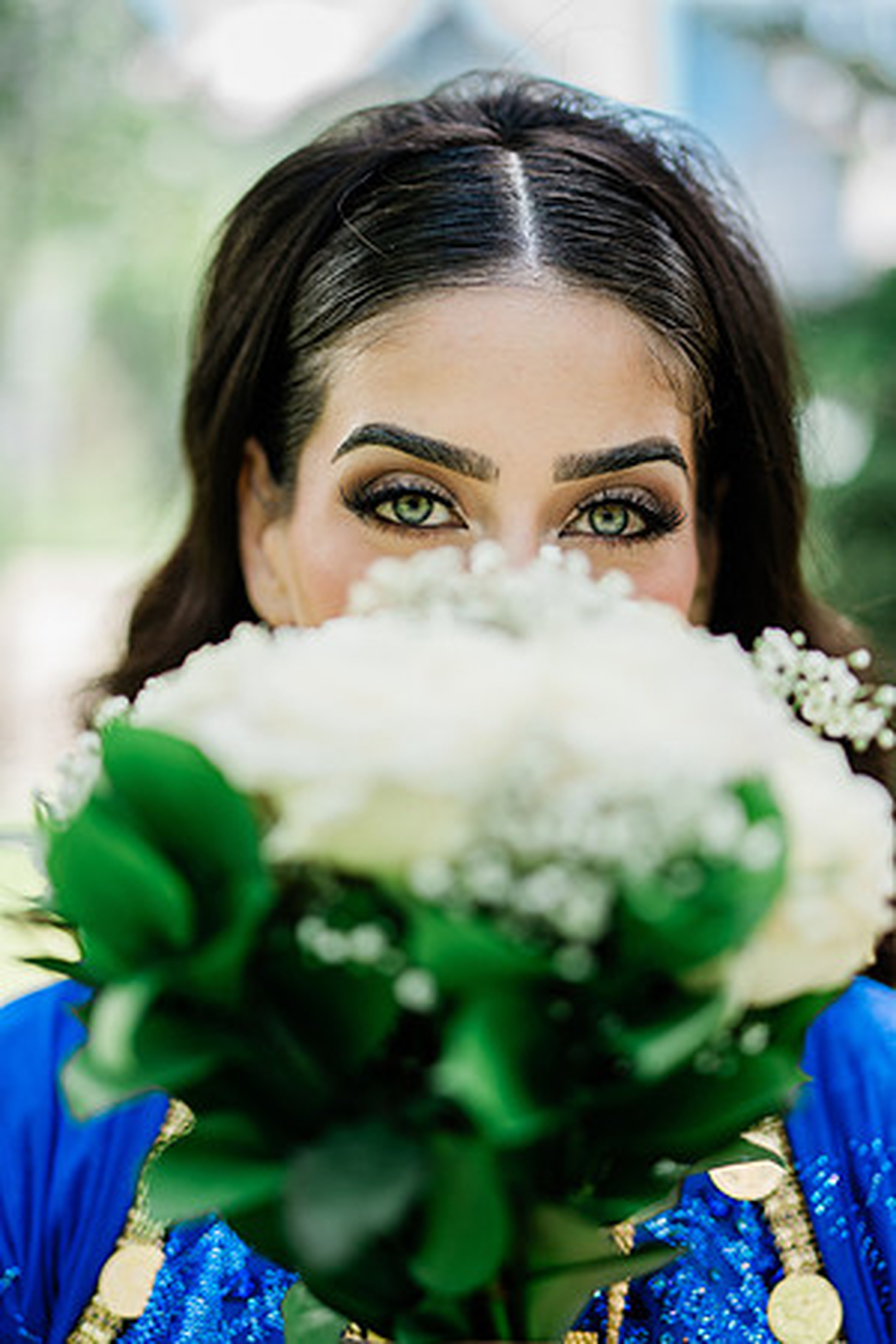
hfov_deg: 26.0
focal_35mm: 52
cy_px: 672
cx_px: 448
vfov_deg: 38.2
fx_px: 1941
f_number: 1.2
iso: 125
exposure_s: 1/1000
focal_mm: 35
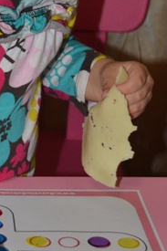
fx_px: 934
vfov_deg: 15.2
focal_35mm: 134
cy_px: 40
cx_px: 14
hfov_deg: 10.2
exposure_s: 1/60
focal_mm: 32
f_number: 4.8
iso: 1800
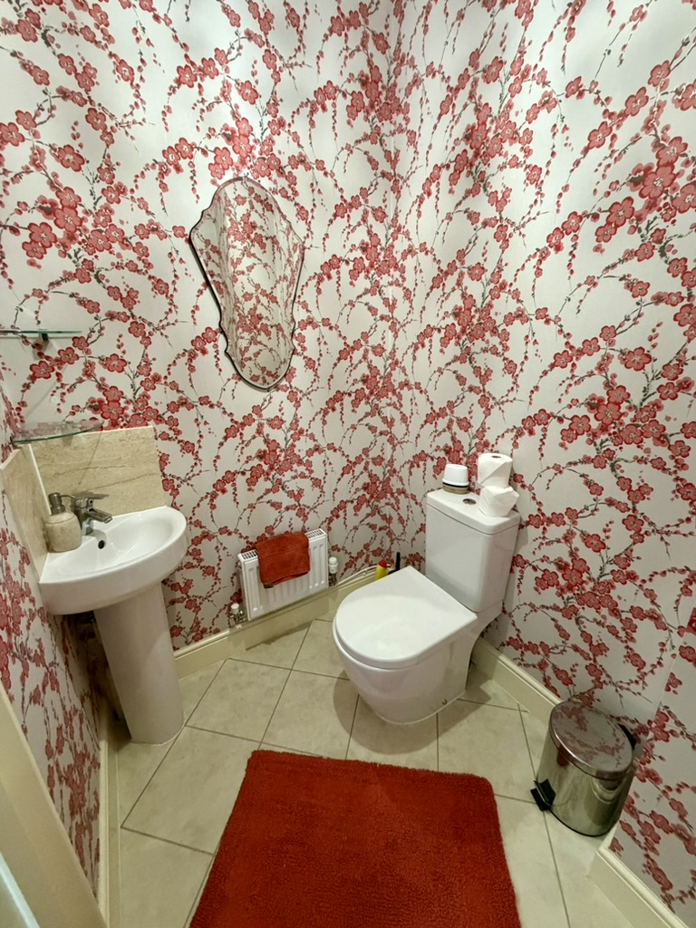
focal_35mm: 14
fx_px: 375
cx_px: 348
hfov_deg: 85.7
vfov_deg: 102.1
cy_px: 464
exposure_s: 1/60
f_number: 2.2
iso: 500
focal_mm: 2.22
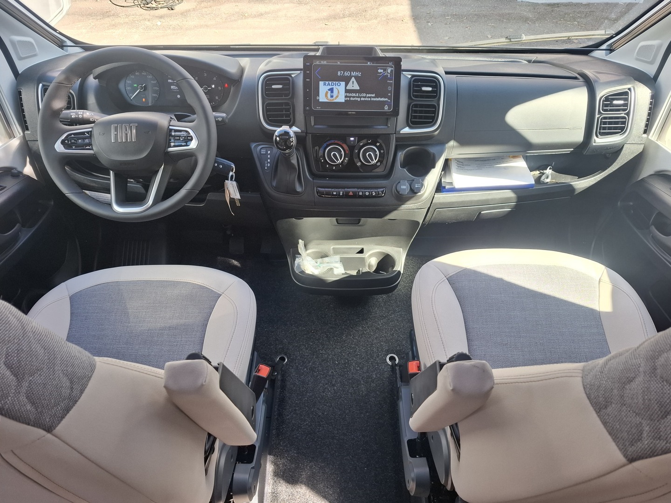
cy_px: 252
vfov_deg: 58.9
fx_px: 446
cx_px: 336
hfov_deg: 73.9
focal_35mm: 23
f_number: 1.8
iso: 64
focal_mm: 5.54
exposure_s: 1/100
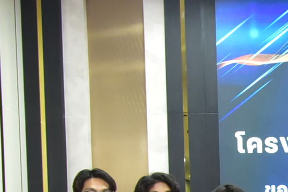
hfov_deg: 12.7
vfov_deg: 8.8
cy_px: 411
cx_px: 538
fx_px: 1160
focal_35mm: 145
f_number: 5.6
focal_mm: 32
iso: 4000
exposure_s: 1/200
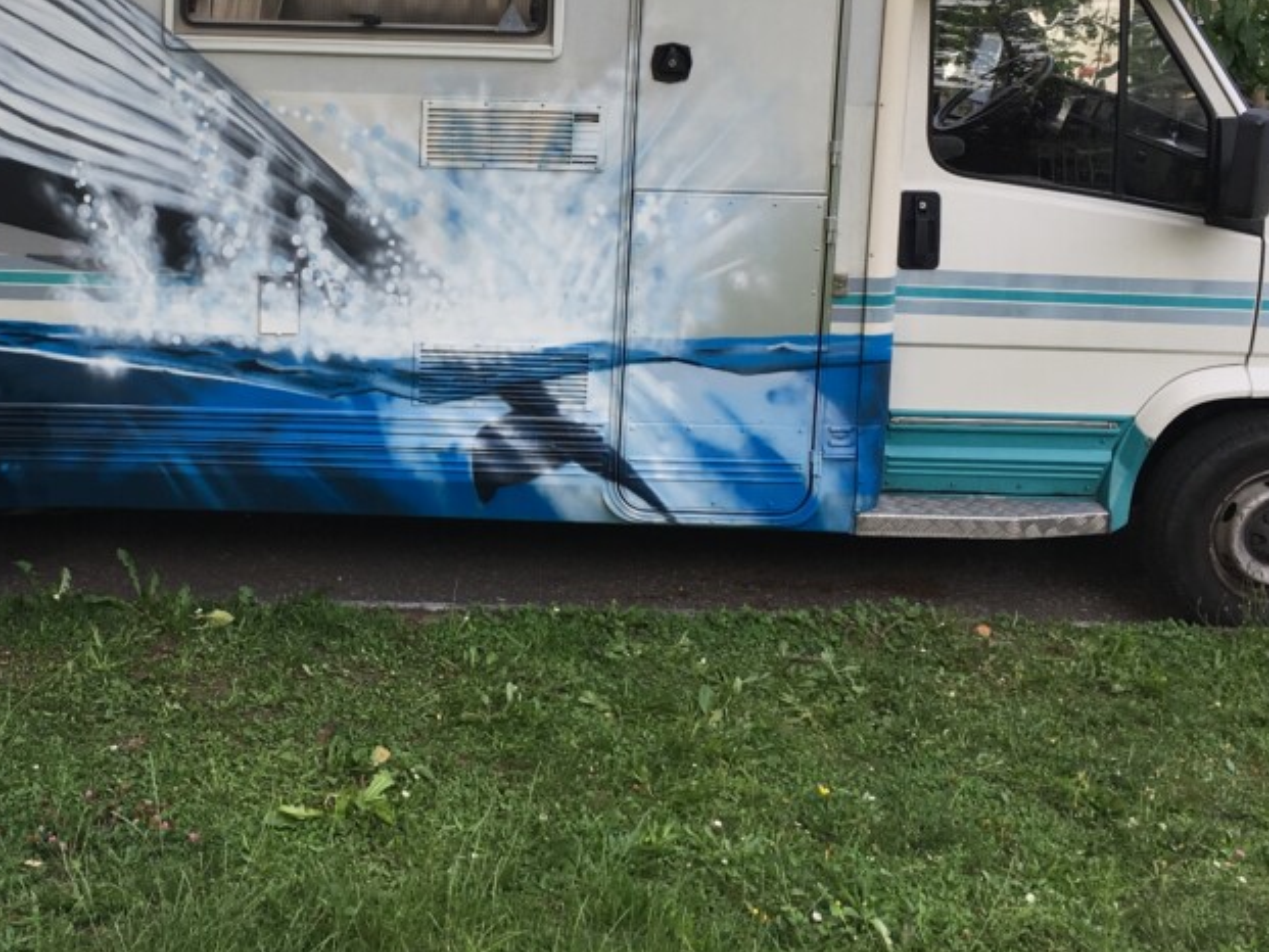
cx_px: 319
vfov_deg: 25.7
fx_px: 2053
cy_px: 192
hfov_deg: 33.7
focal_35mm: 56
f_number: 2.2
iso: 25
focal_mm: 4.15
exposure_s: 1/167
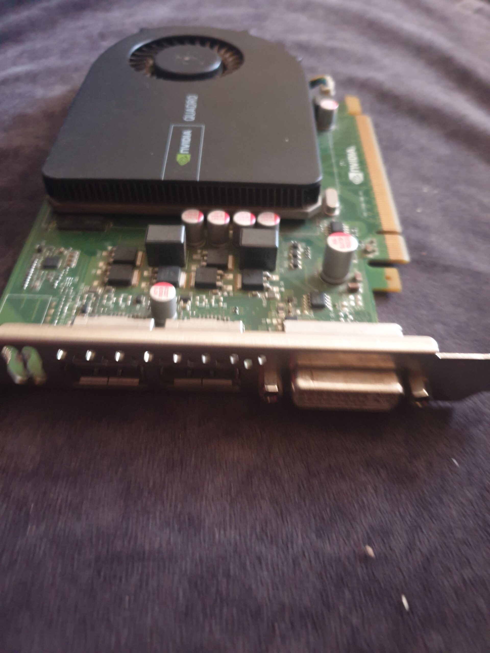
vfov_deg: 67.3
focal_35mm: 26
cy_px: 326
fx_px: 491
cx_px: 245
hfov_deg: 53.1
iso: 320
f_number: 1.5
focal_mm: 4.3
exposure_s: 1/13
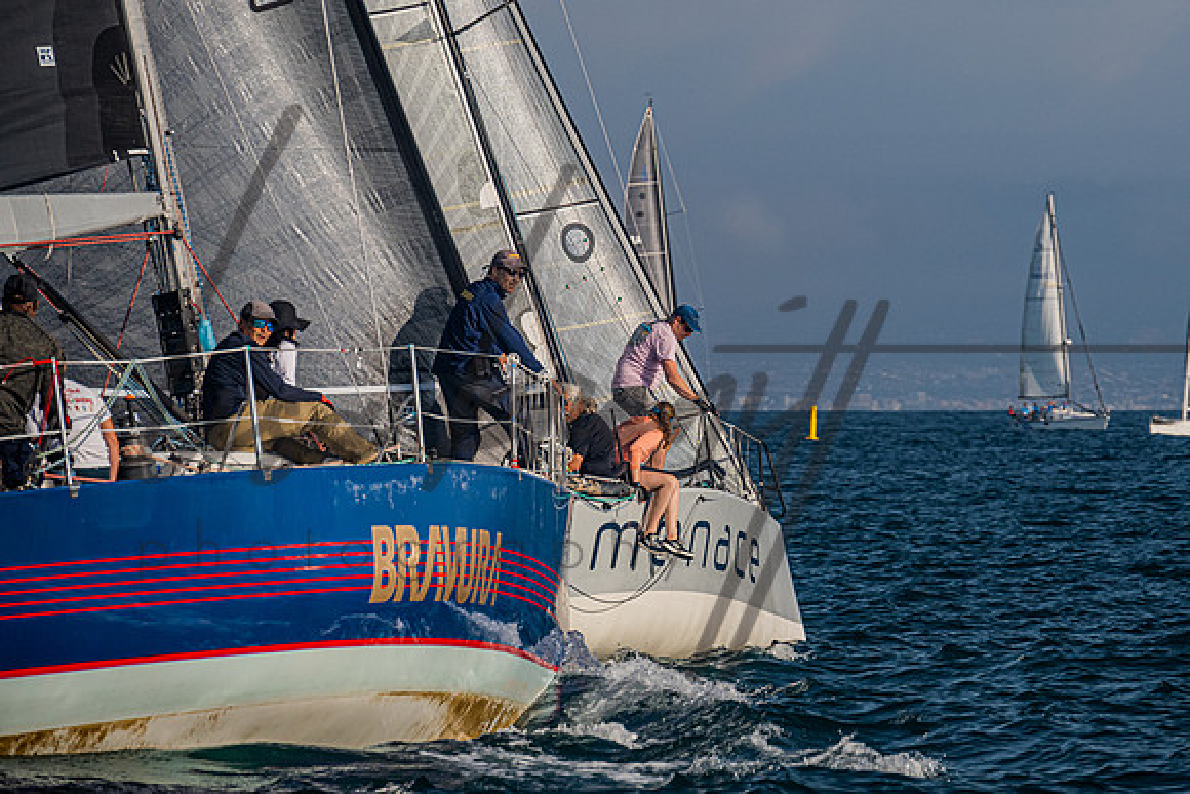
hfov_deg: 8.7
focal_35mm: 236
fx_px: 7794
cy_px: 310
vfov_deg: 5.8
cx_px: 757
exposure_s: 1/1600
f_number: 6.3
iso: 400
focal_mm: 185
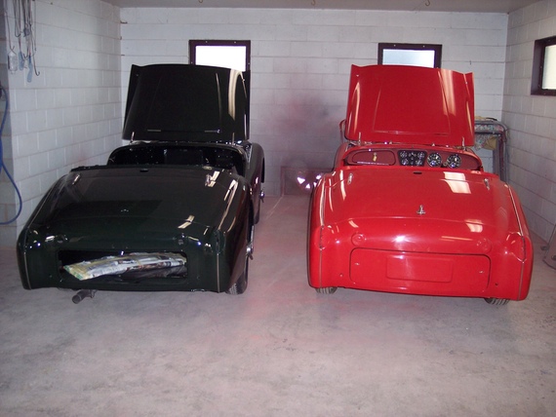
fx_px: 627
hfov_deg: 47.8
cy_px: 208
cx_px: 278
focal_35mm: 39
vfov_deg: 36.8
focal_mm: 8
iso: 140
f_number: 2.8
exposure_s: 1/60
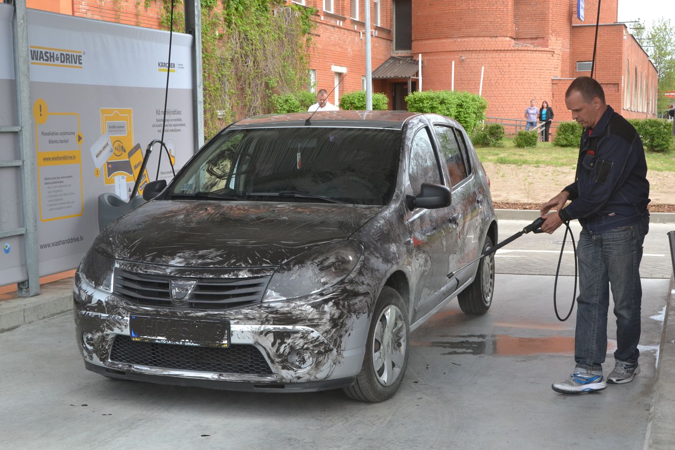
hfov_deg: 38.9
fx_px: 956
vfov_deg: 26.5
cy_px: 225
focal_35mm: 51
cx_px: 338
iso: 400
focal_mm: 34
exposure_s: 1/160
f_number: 10
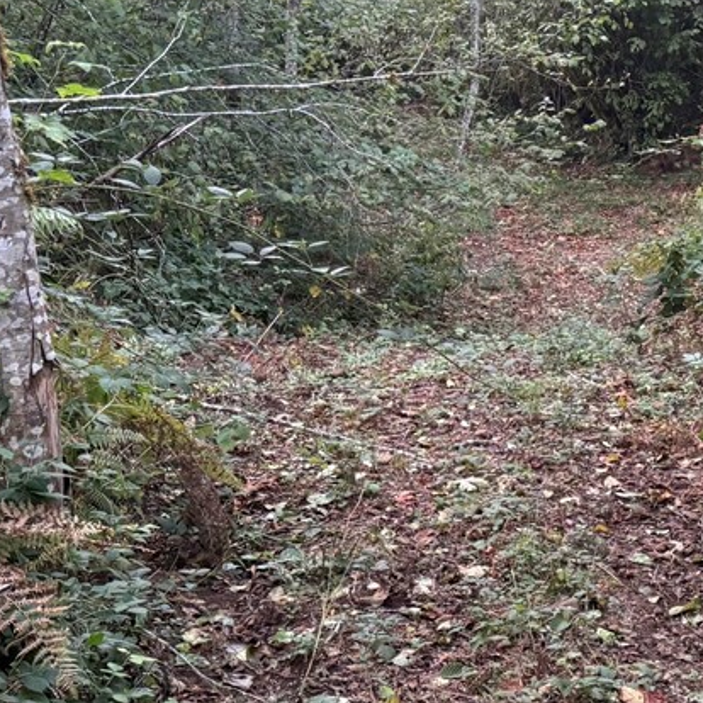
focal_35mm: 82
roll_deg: +2.5
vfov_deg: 20.9
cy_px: 156
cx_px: 550
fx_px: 1884
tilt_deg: -15.4
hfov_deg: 20.9
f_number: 1.78
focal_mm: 6.76
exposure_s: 1/121
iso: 200
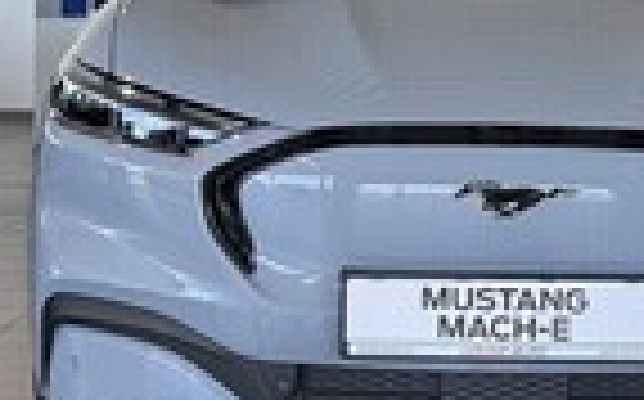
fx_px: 1718
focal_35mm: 98
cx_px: 513
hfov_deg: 21.0
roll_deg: -0.8
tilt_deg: -1.6
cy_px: 25
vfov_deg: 13.2
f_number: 1.78
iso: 100
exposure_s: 1/243
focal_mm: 6.76
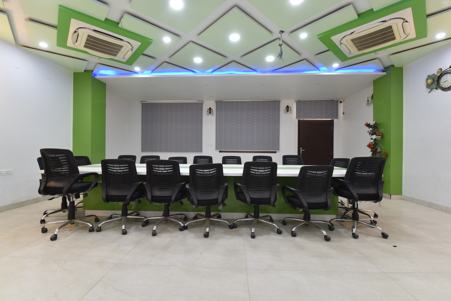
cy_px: 150
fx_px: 188
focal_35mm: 15
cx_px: 226
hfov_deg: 100.4
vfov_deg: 77.4
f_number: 7.1
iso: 1250
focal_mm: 15
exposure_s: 1/30
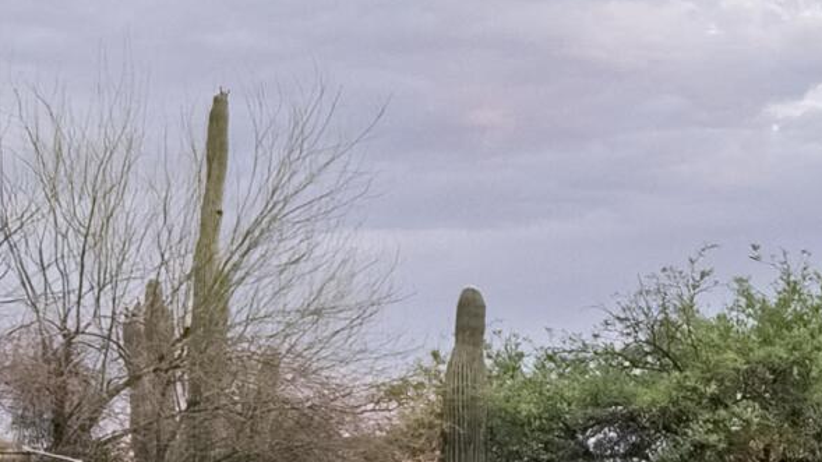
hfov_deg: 24.3
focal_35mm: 80
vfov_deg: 14.8
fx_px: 1743
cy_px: 473
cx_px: 966
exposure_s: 1/15
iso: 800
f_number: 8
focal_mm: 10
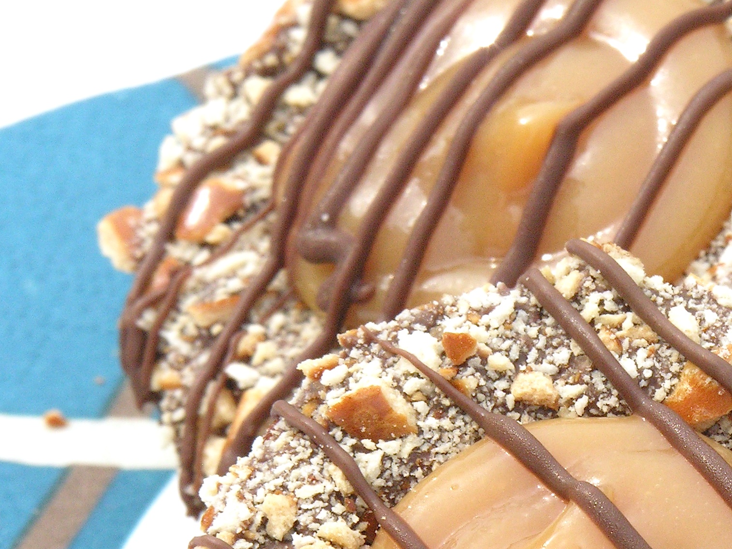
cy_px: 408
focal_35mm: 414
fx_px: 8753
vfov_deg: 3.6
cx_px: 758
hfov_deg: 4.8
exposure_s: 1/298
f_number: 7.3
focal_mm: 49
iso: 200
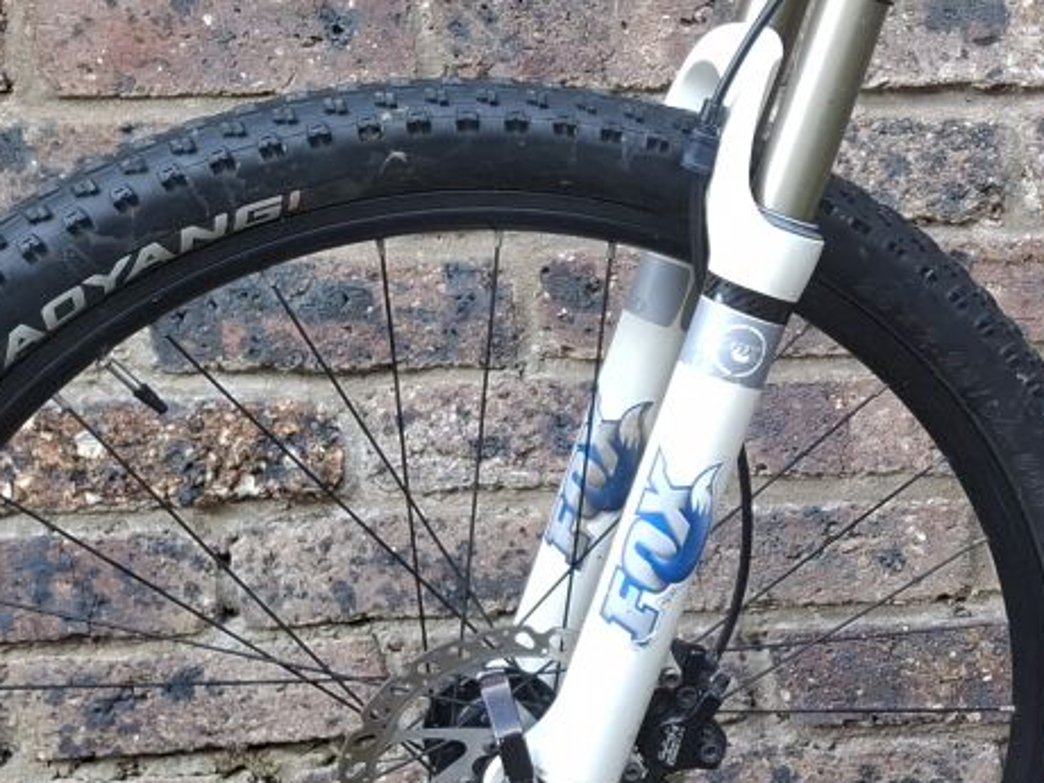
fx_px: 2413
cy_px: 561
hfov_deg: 21.3
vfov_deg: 18.3
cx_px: 1475
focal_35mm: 80
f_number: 1.8
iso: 64
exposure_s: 1/100
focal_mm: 5.54
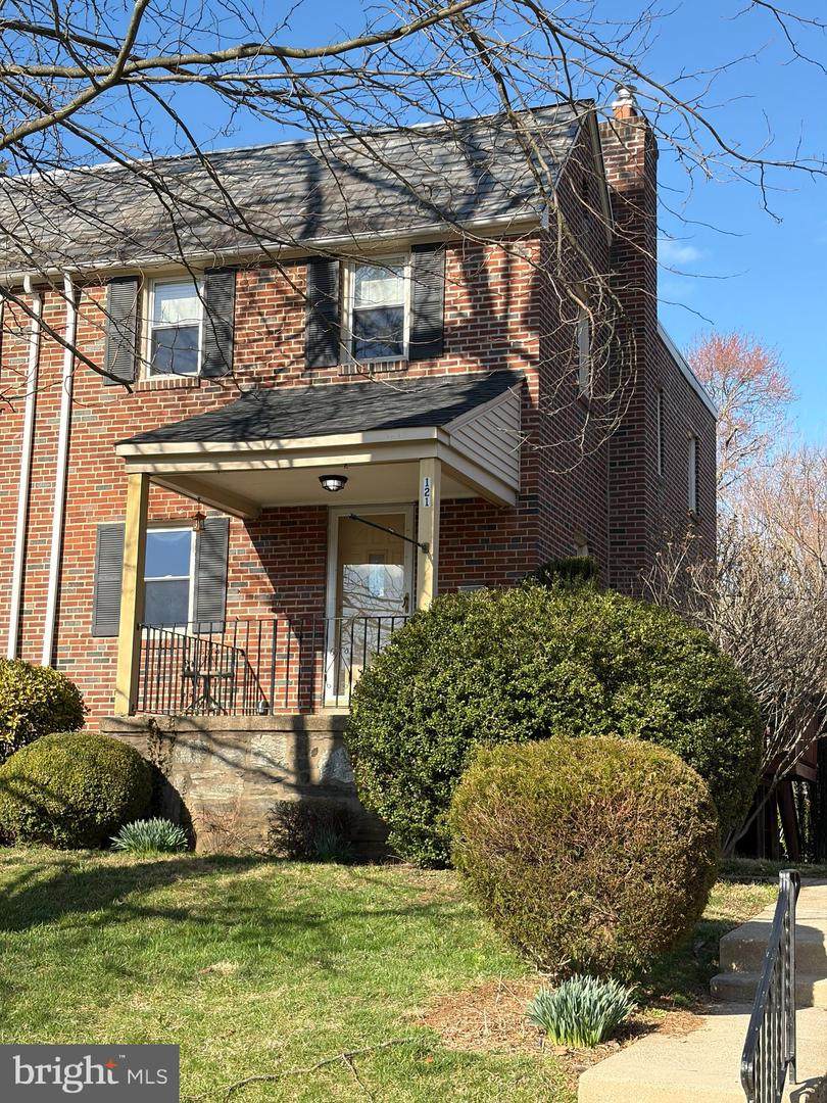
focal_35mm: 52
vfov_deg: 36.8
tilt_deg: +11.2
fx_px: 1656
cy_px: 552
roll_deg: +0.0
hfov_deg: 28.0
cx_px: 414
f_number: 1.6
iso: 32
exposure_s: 1/1484
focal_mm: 5.96
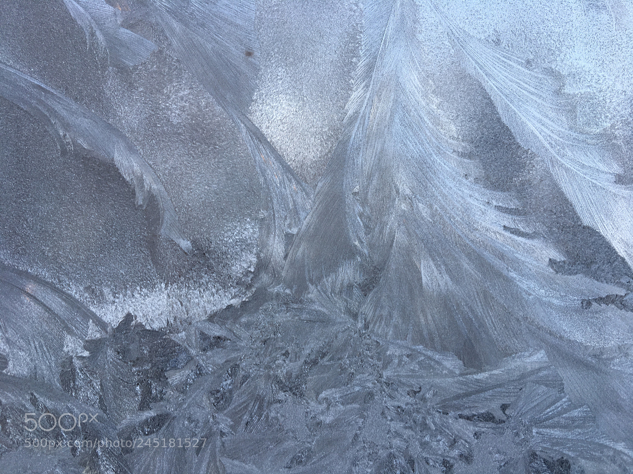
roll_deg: -0.5
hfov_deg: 61.7
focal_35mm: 29
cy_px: 237
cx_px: 316
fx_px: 530
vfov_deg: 48.2
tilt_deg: +1.5
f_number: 2.2
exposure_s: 1/60
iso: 32
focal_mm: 4.15
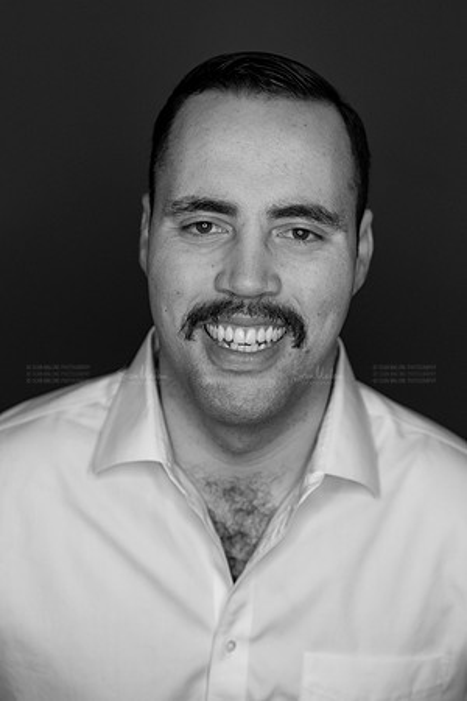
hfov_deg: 16.1
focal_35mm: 85
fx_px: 1654
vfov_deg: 23.9
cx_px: 234
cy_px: 350
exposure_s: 1/640
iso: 2000
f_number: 3.5
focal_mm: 85
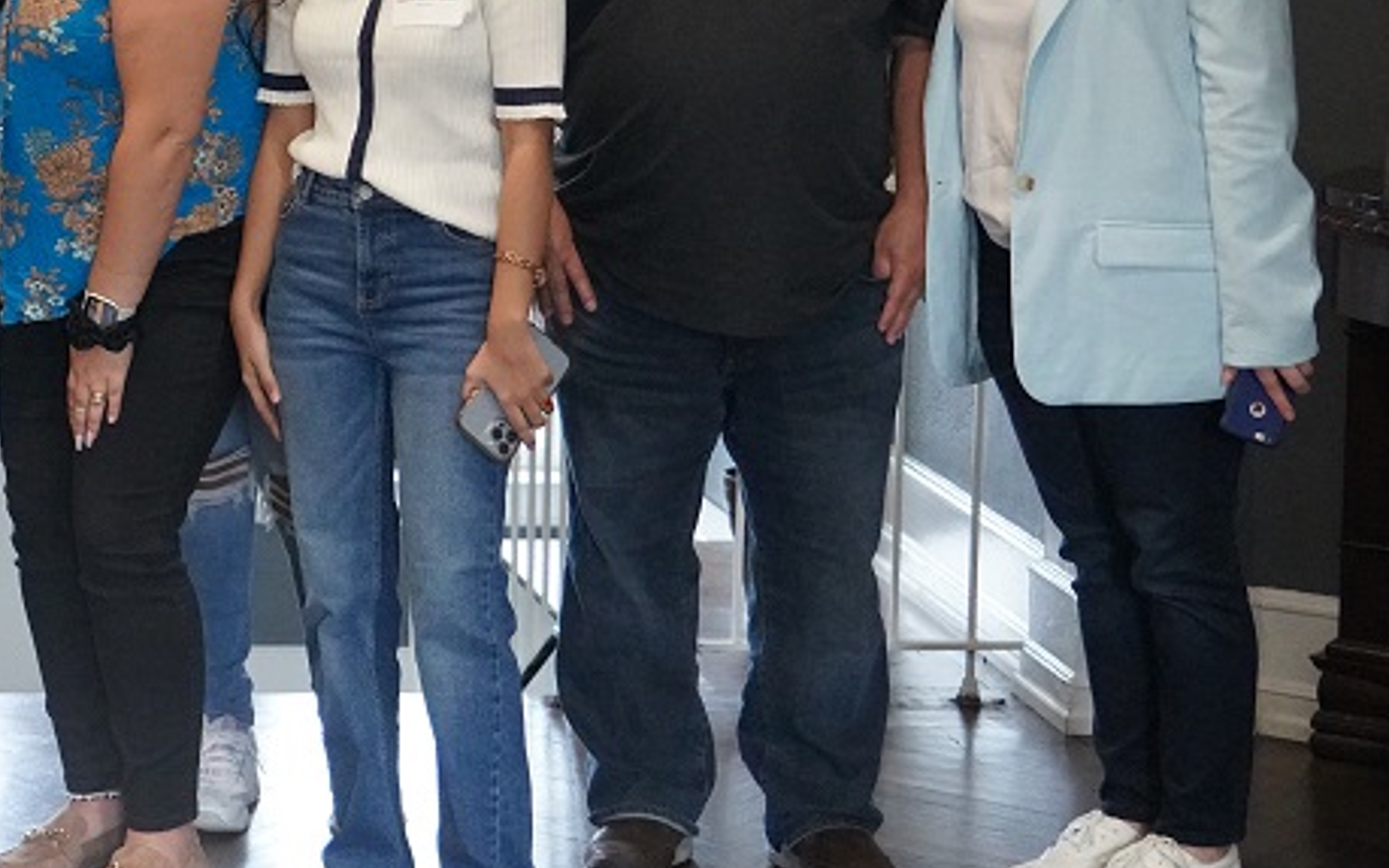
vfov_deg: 12.4
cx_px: -133
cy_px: 6
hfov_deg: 19.2
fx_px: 3937
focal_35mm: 104
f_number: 4
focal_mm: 39
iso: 6400
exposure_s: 1/160
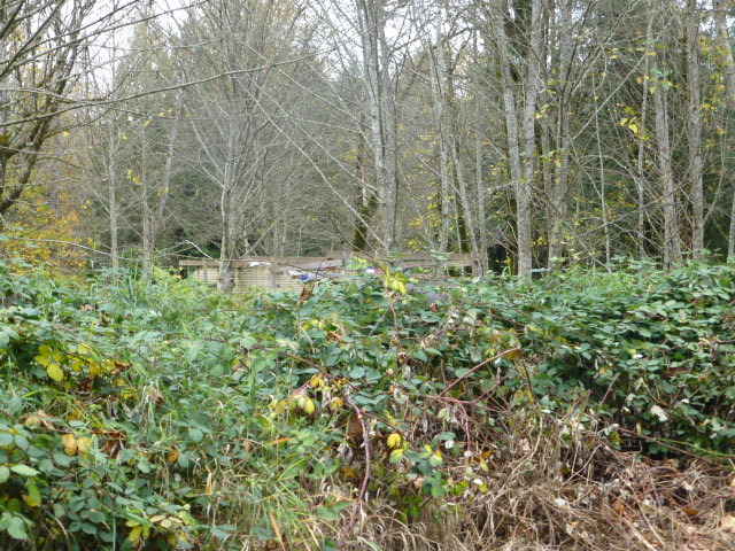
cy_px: 276
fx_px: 1316
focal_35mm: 62
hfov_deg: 31.2
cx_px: 368
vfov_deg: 23.7
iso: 200
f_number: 4.8
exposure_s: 1/60
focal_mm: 11
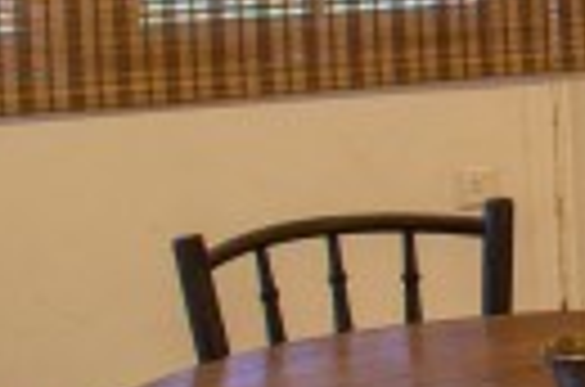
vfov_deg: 8.9
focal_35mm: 150
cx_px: 1454
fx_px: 2432
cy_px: -126
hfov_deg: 11.2
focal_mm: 18
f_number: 8
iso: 200
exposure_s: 1.3
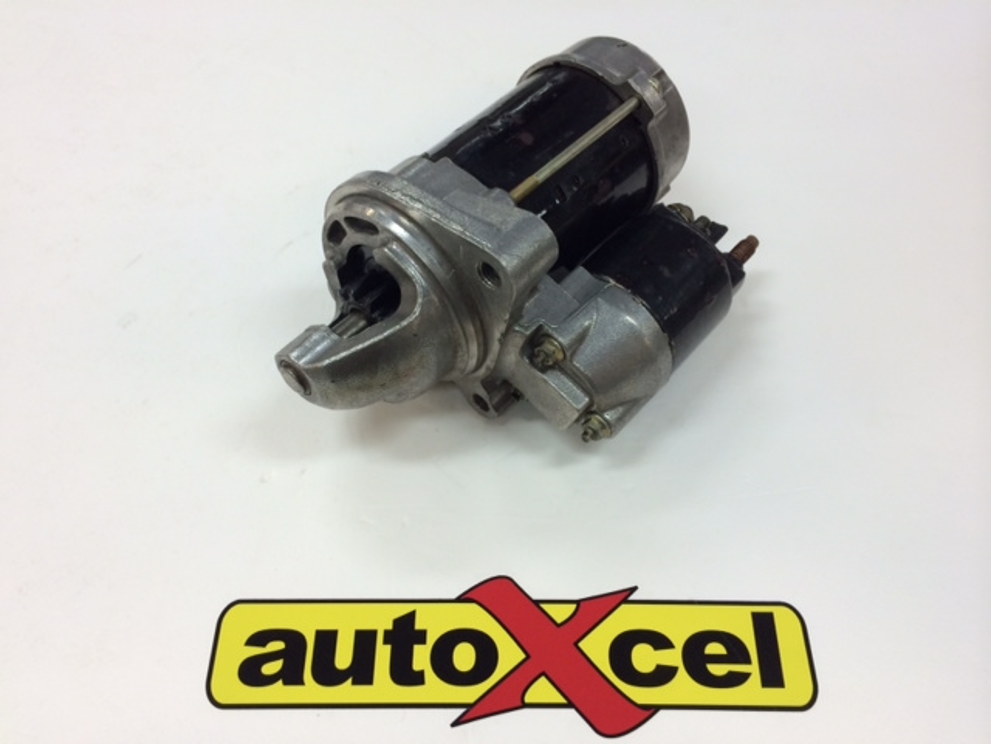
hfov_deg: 60.0
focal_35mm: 30
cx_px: 496
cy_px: 372
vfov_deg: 46.8
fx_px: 859
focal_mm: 4.12
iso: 40
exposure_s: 1/33
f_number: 2.2
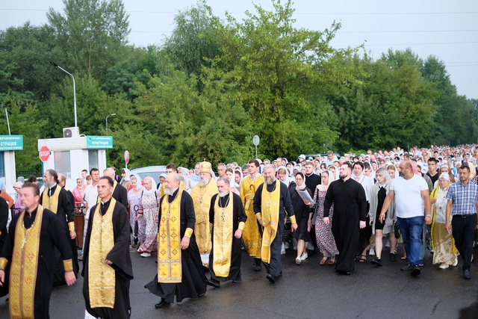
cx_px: 239
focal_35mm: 53
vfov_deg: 25.5
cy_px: 160
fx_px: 704
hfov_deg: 37.5
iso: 800
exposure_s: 1/1250
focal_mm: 35
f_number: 1.4
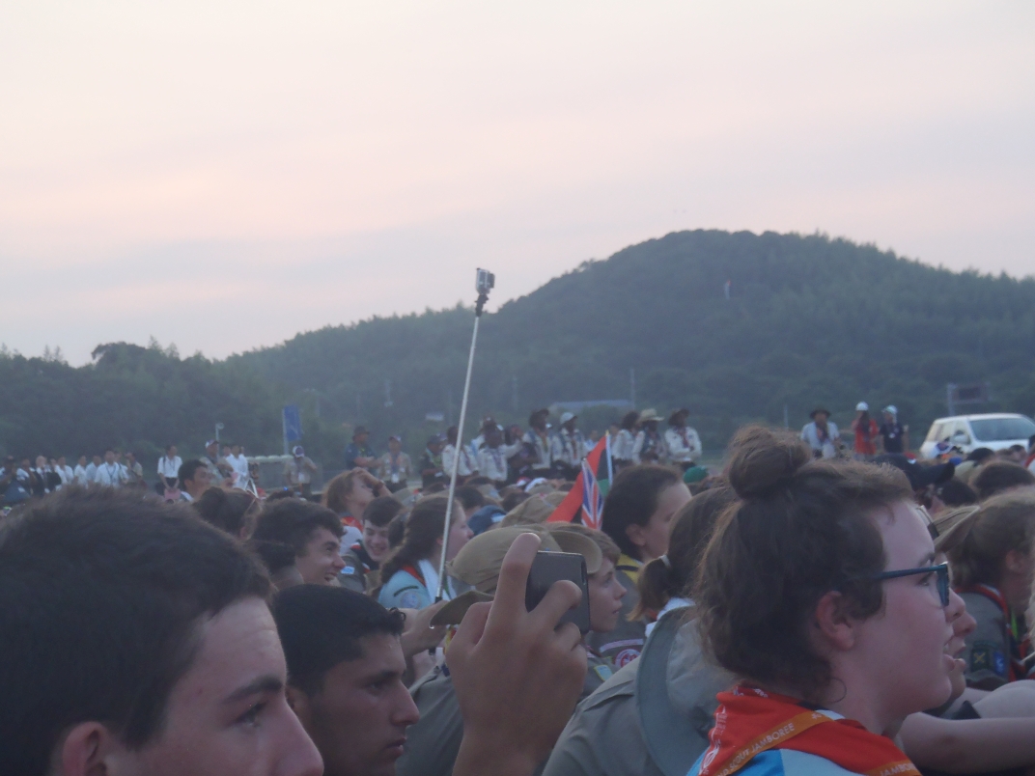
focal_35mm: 91
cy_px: 388
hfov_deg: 21.5
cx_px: 518
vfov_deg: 16.2
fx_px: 2721
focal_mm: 16.25
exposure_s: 1/60
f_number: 4.7
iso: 200
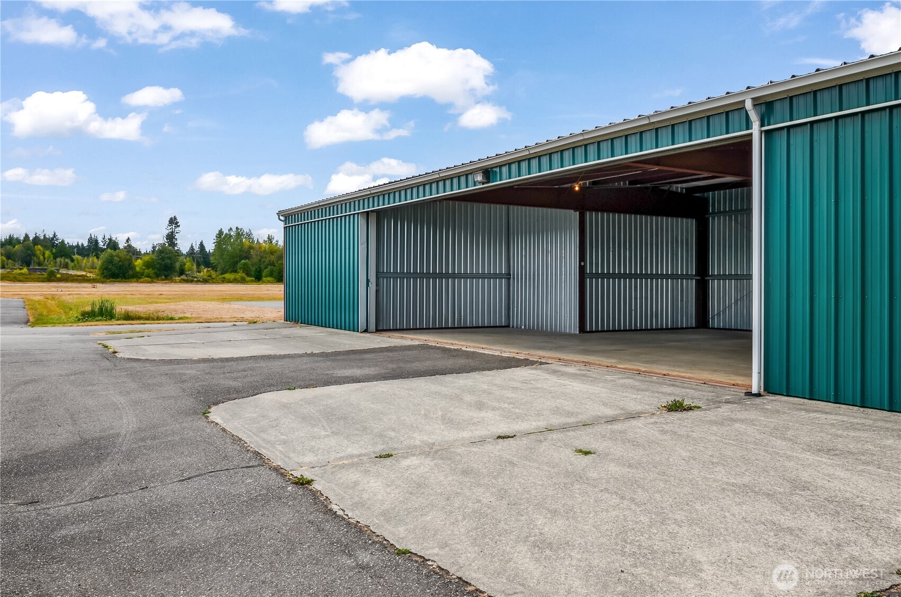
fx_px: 749
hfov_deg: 62.0
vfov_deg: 43.4
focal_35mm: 30
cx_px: 450
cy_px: 298
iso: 110
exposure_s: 1/125
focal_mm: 20
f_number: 11
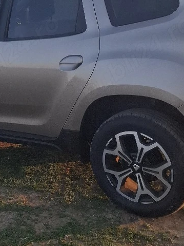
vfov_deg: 30.0
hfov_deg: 22.6
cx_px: 38
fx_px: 454
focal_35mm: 64
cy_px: 79
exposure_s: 1/238
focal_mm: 5.54
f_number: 1.8
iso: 50
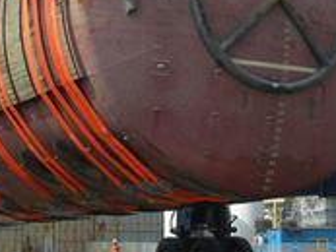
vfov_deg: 14.4
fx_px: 981
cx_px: 146
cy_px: -5
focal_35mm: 101
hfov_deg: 19.4
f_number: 5.7
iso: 50
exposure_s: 1/204
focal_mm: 5.7
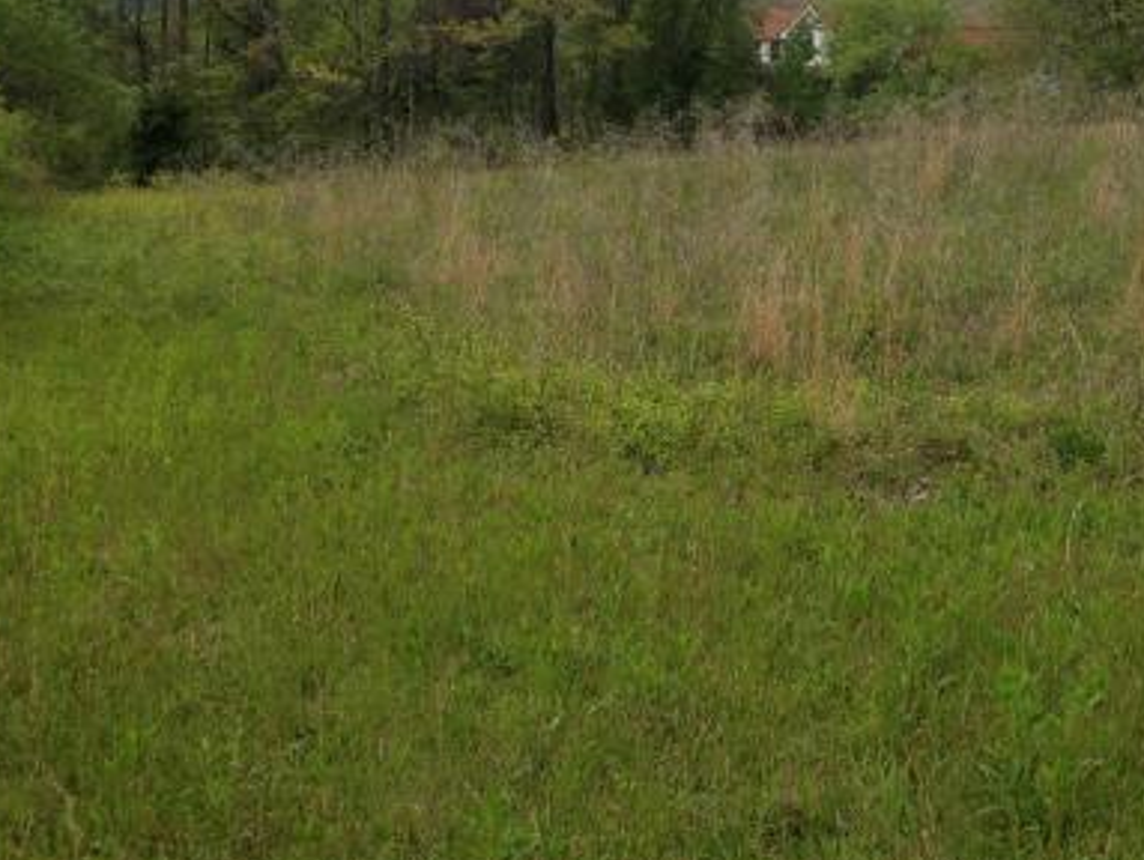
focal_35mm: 53
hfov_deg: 35.7
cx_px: 780
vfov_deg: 27.4
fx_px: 1753
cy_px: 266
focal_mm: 4.28
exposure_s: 1/876
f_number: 2.4
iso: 50
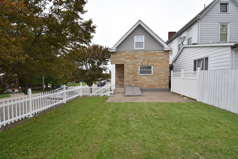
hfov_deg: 100.4
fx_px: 99
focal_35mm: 15
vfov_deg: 77.3
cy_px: 80
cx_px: 119
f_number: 4.5
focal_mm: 10
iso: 400
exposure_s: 1/1250
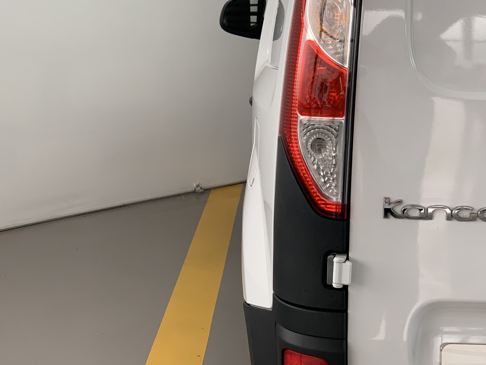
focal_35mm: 64
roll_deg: -0.4
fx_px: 899
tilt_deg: -9.5
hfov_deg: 30.2
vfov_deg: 22.9
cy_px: 148
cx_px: 270
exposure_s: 1/122
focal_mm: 6
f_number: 2.4
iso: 125
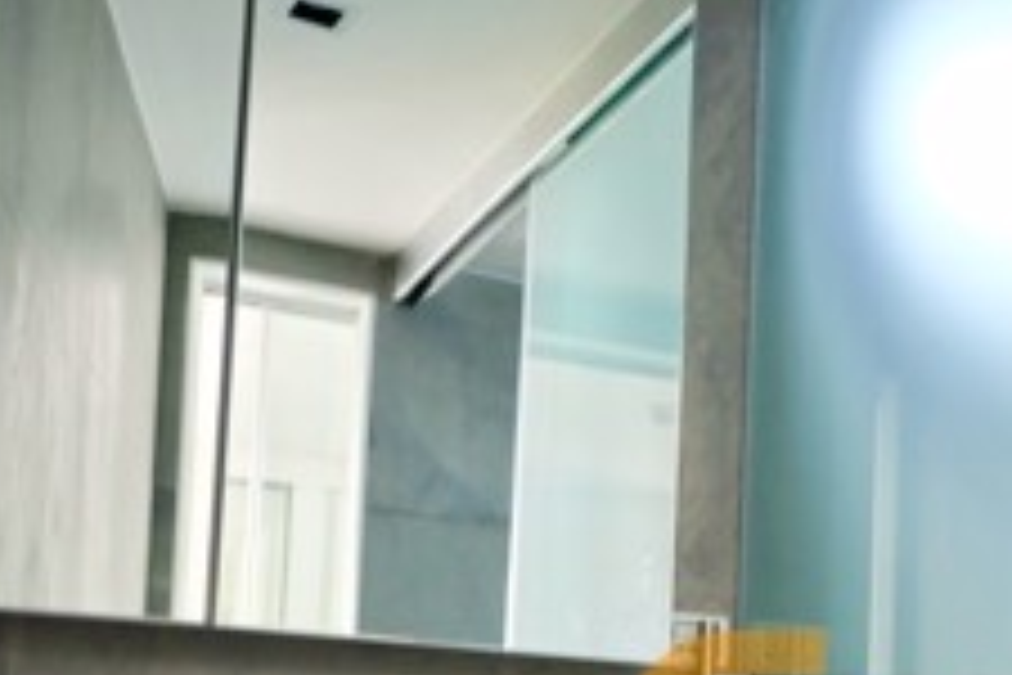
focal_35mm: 64
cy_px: 752
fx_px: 1799
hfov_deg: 28.2
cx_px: 1151
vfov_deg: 20.2
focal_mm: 16
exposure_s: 1/12
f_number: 3.5
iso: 200
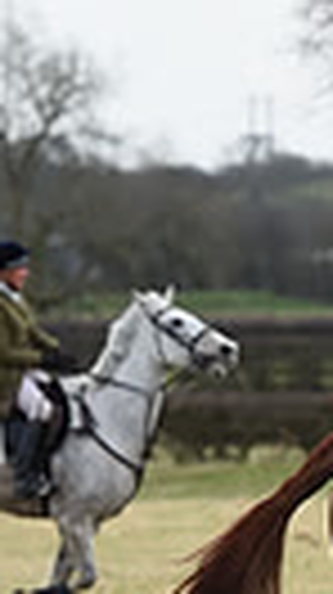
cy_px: 432
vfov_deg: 3.5
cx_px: 968
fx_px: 9805
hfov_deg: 1.9
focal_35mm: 623
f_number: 5.6
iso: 900
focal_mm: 135
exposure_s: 1/1250
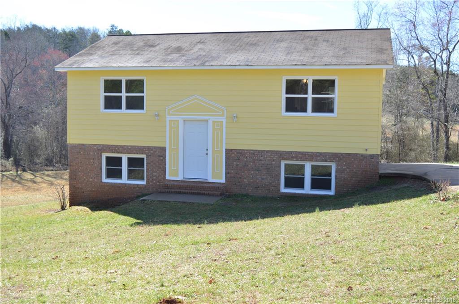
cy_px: 152
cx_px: 230
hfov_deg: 48.0
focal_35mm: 40
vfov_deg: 32.9
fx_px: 516
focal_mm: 27
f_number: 5.6
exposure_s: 1/160
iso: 100
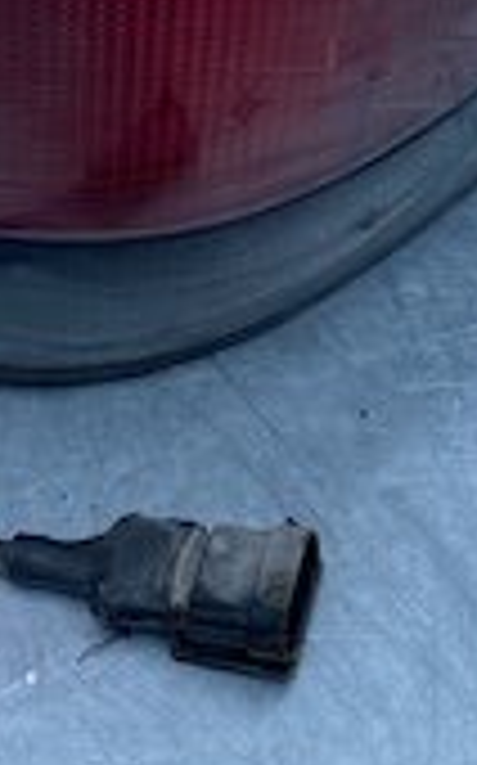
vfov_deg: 19.3
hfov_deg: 12.5
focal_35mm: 104
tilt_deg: -44.8
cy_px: -36
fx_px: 2167
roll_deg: -2.9
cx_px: 392
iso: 32
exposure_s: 1/827
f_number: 1.8
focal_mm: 4.25
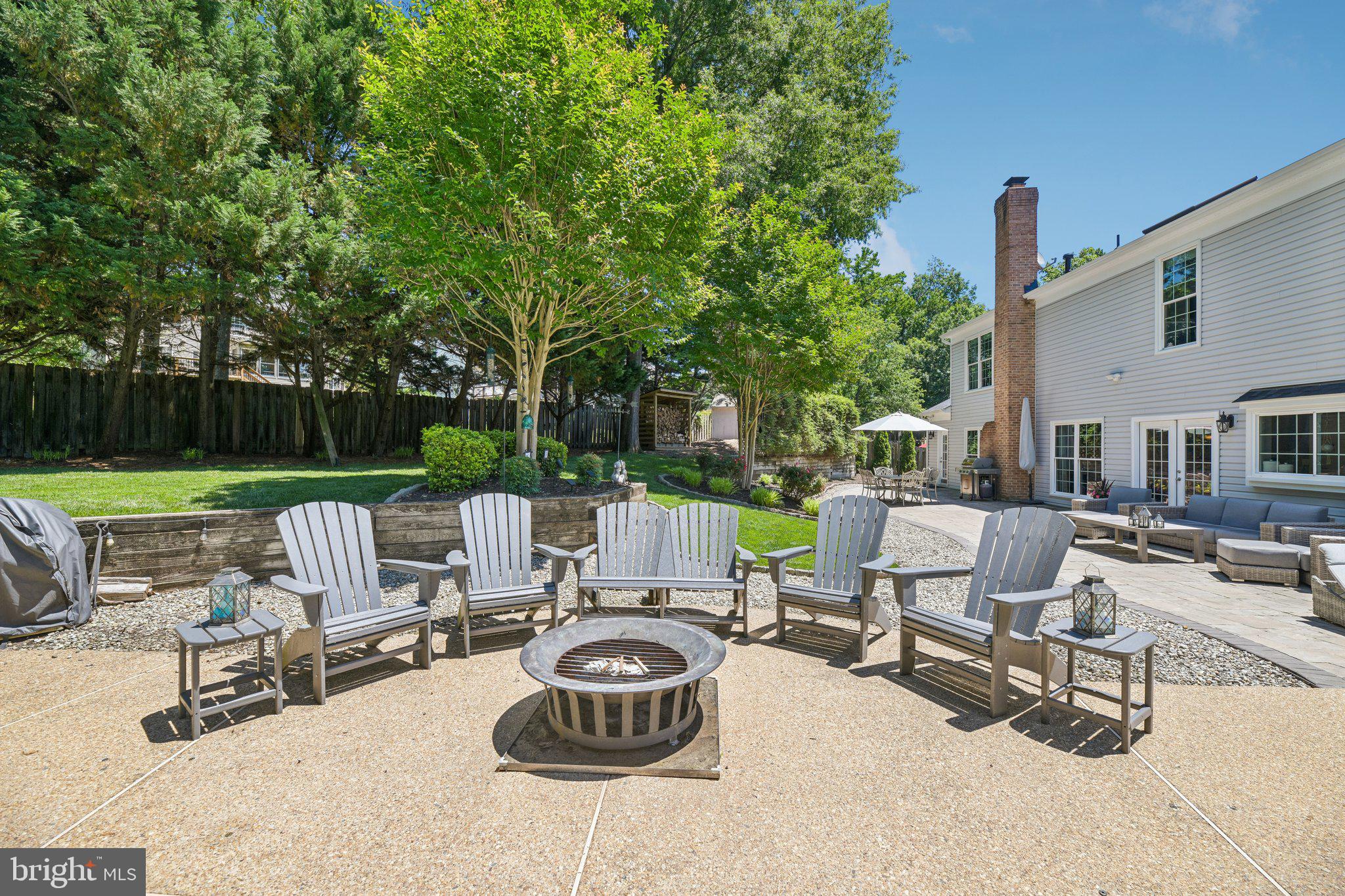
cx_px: 672
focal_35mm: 14
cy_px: 448
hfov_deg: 104.3
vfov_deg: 81.2
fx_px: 523
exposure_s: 1/160
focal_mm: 14
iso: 100
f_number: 8
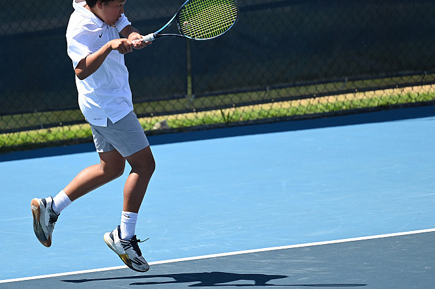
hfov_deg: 4.0
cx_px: 166
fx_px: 6183
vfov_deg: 2.7
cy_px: 118
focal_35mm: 512
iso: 320
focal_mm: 400
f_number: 5.6
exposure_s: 1/1000
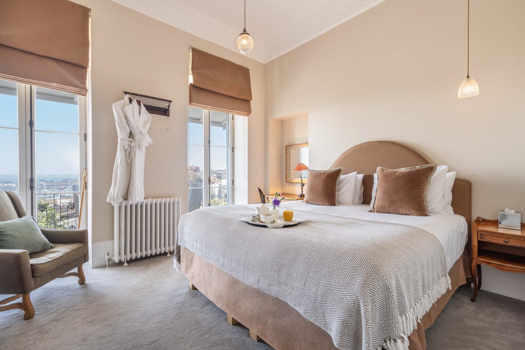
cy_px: 175
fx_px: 233
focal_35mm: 16
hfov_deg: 96.7
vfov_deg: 73.8
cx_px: 262
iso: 160
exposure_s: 1/1.67
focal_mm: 16
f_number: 11
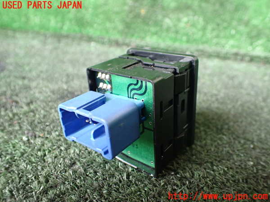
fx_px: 234
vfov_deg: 46.8
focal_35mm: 30
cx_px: 135
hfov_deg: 60.0
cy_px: 101
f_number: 2.3
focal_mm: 5.4
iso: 800
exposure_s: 1/100
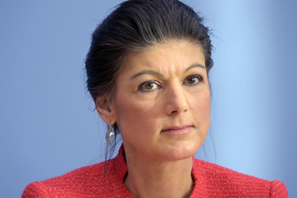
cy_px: 91
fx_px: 2284
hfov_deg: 7.4
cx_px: 152
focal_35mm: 277
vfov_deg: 5.0
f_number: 5.6
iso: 3200
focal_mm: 230
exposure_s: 1/640
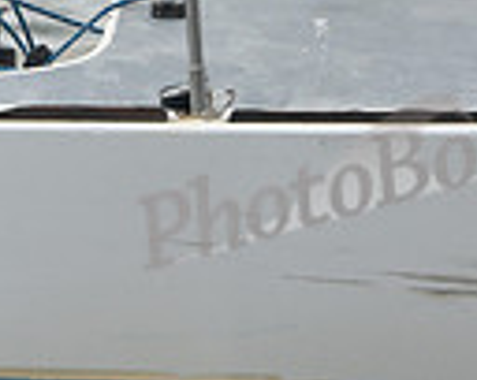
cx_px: -52
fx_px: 9585
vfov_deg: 2.3
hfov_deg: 2.8
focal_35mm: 680
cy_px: 32
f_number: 6.3
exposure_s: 1/800
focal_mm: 160
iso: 400
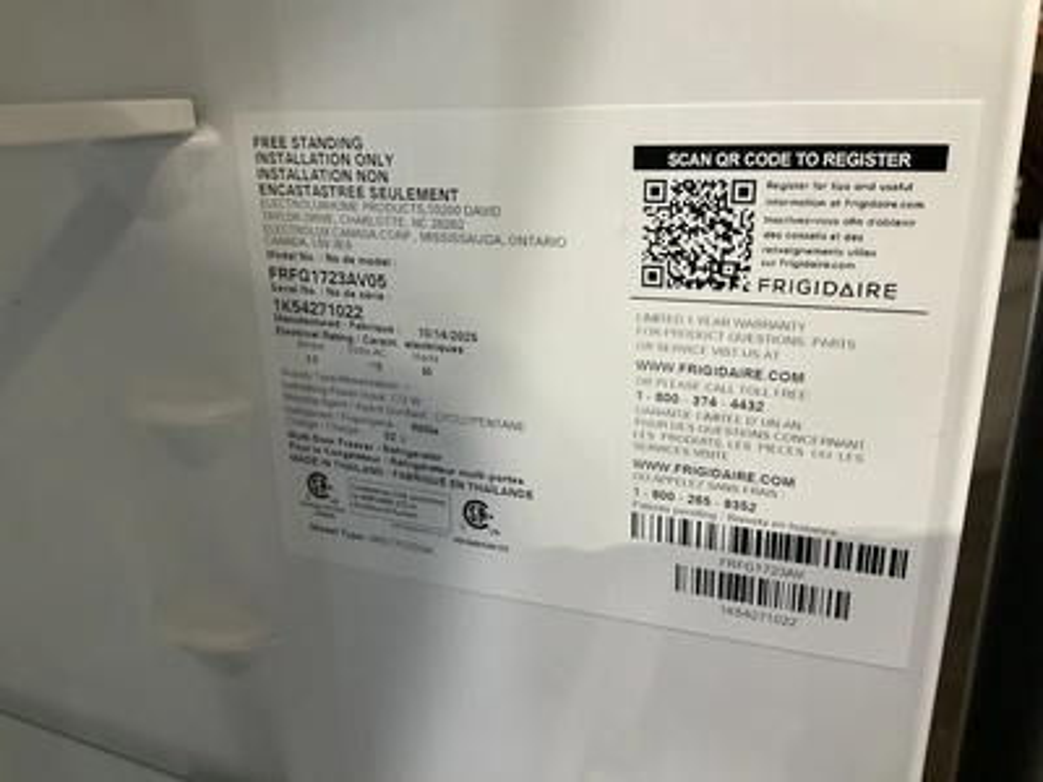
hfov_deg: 61.7
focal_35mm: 29
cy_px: 391
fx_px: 874
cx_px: 522
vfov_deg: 48.2
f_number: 1.8
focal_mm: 3
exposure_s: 1/53
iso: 320
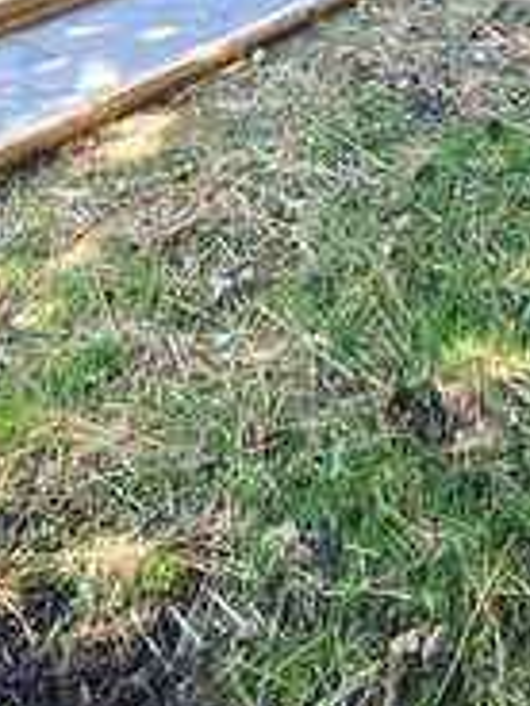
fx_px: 959
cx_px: 480
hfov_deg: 29.6
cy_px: -478
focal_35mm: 47
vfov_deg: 24.5
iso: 80
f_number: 2.2
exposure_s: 1/60
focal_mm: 2.2
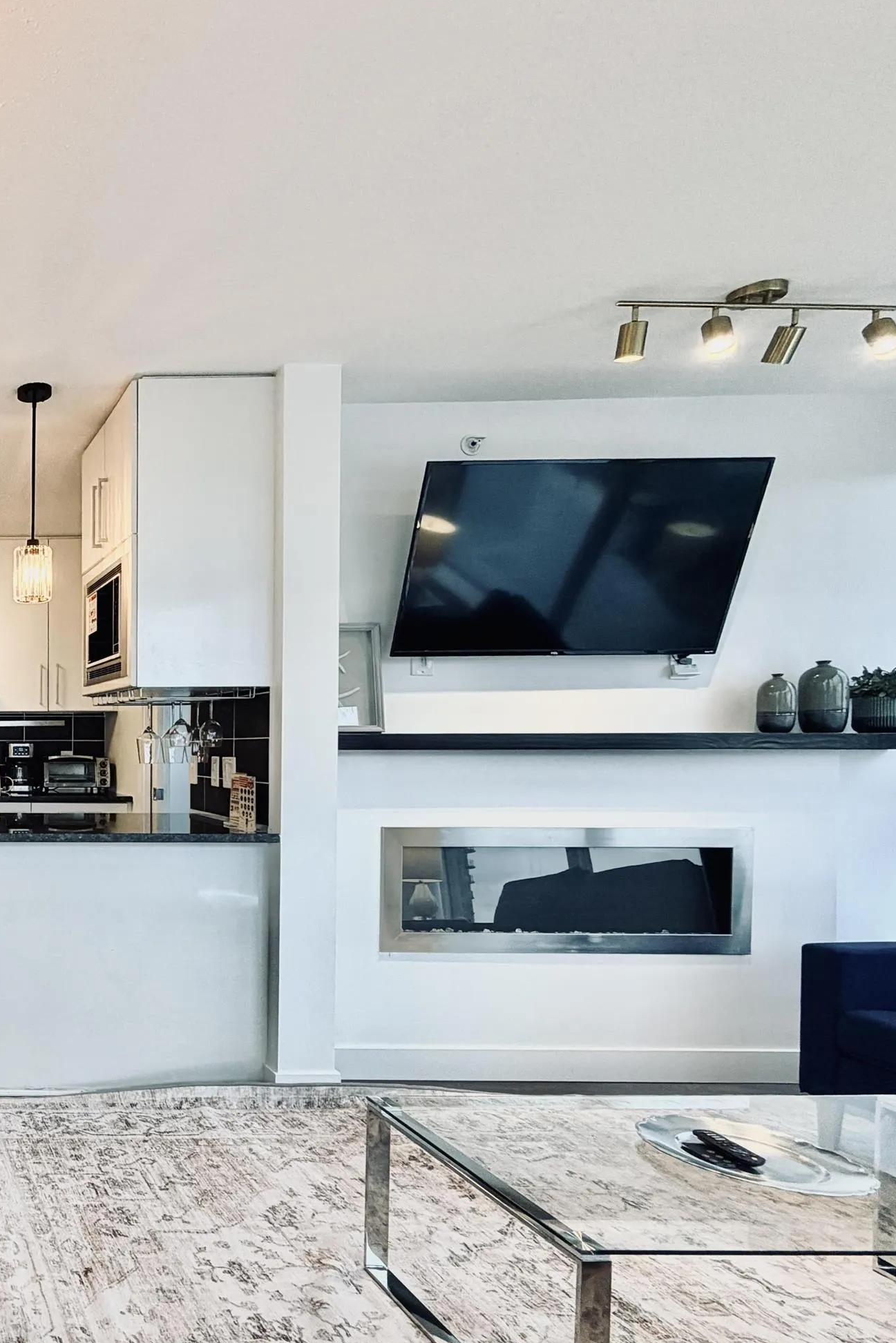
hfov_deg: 41.6
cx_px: -126
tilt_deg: -1.1
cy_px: 759
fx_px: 858
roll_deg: +0.6
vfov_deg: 75.7
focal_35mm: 23
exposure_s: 1/120
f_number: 2.2
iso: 160
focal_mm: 2.22
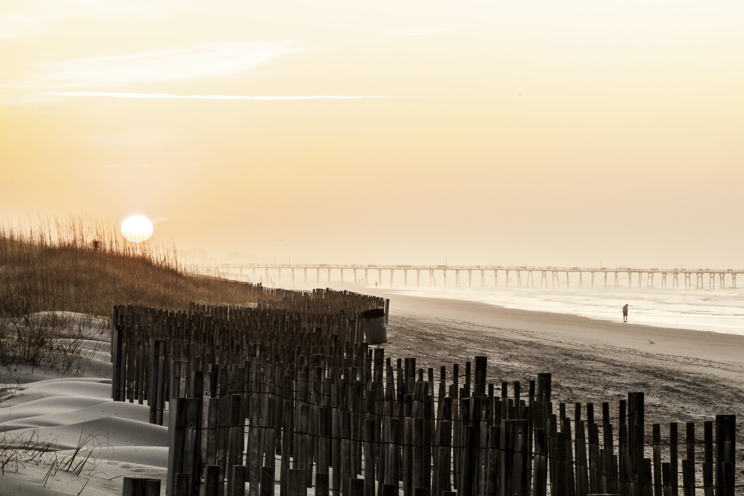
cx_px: 373
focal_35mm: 159
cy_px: 248
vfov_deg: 8.7
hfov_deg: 13.0
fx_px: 3275
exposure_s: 1/4
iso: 200
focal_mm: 105
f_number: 22
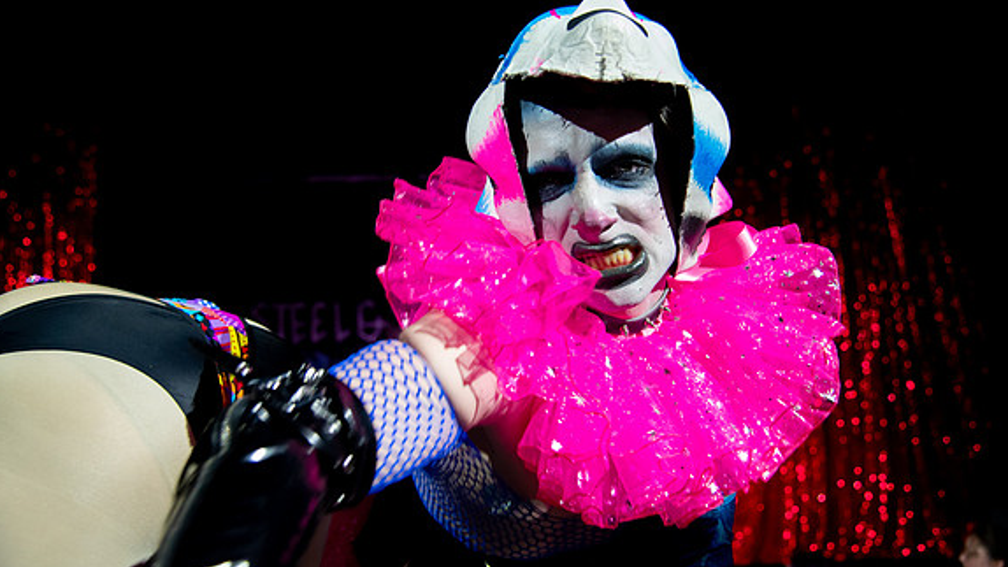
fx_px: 989
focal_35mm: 37
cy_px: 265
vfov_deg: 32.0
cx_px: 500
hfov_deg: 54.0
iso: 6400
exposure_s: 1/160
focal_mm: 35
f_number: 4
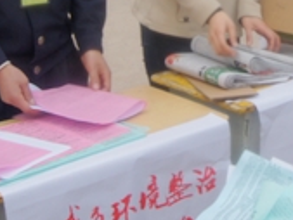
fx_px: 796
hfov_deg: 20.4
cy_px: -55
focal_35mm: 94
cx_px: 272
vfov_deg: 15.1
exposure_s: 1/80
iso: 200
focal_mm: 20
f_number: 9
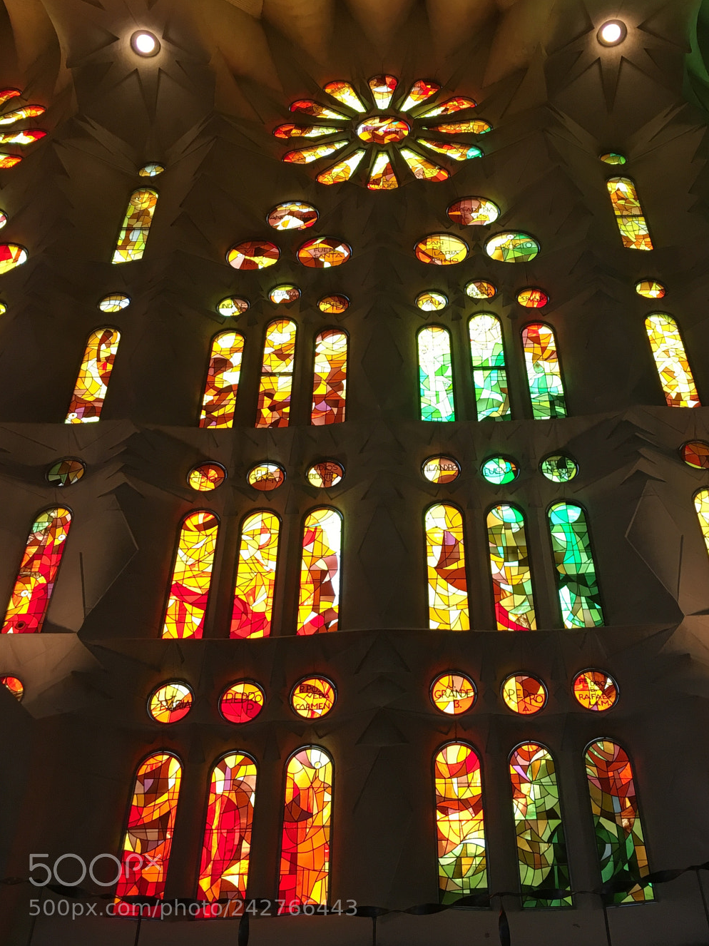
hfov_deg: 40.6
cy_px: 393
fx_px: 956
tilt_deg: +45.2
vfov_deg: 52.4
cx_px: 412
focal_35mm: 35
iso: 32
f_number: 2.2
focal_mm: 4.15
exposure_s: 1/33
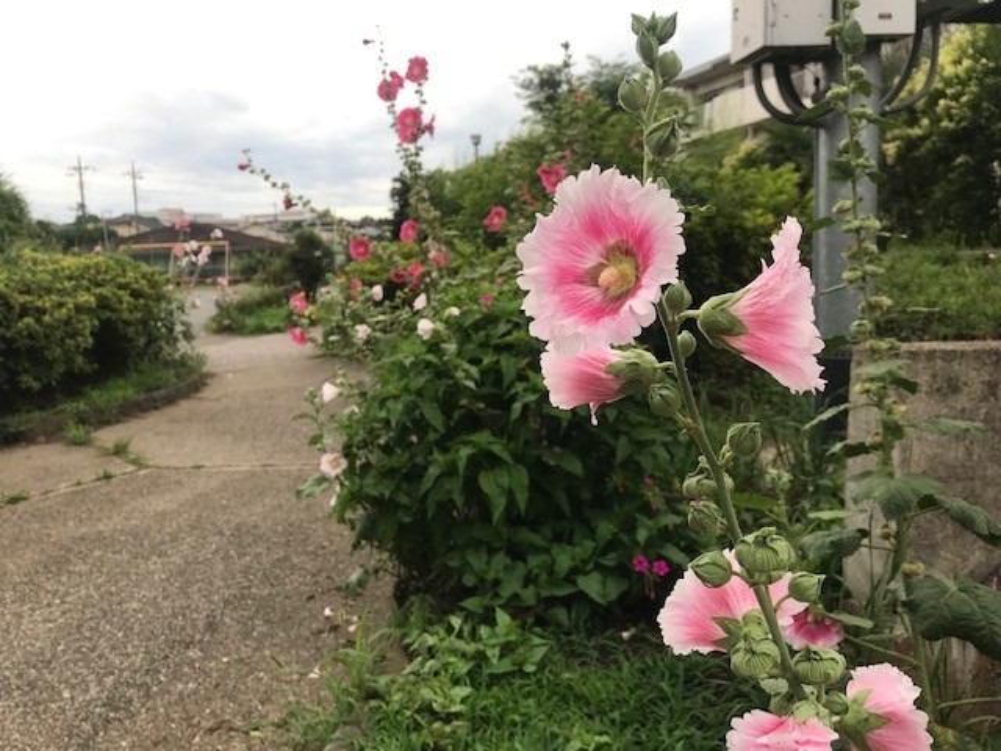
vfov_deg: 49.7
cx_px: 500
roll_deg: +2.0
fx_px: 810
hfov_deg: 63.4
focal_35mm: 28
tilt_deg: -6.7
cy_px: 376
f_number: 1.8
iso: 20
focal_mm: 3.99
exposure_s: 1/264
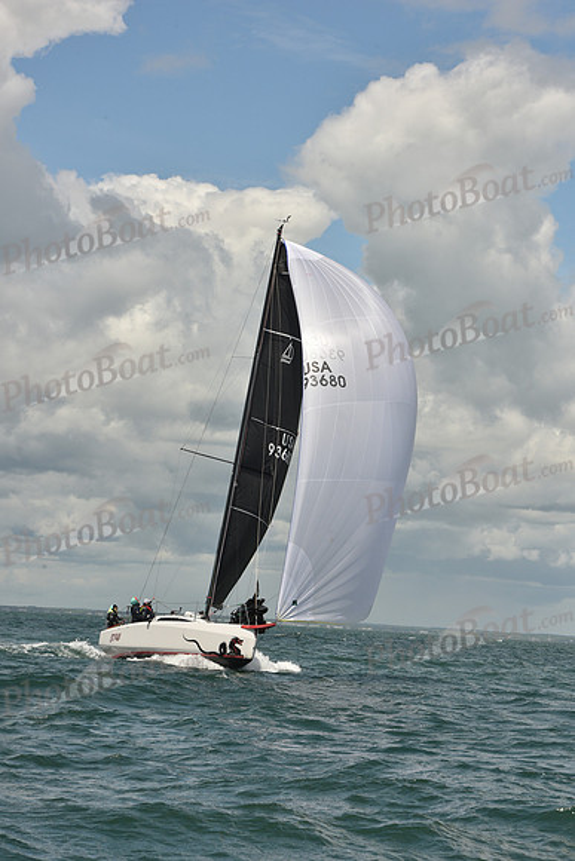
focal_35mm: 112
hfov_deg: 12.2
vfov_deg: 18.3
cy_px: 430
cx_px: 288
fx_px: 2682
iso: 320
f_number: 13
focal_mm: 112
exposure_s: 1/800
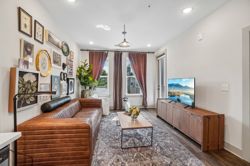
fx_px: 104
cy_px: 83
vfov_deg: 77.3
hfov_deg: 100.4
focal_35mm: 15
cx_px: 125
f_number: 8
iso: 400
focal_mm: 10
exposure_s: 1/25
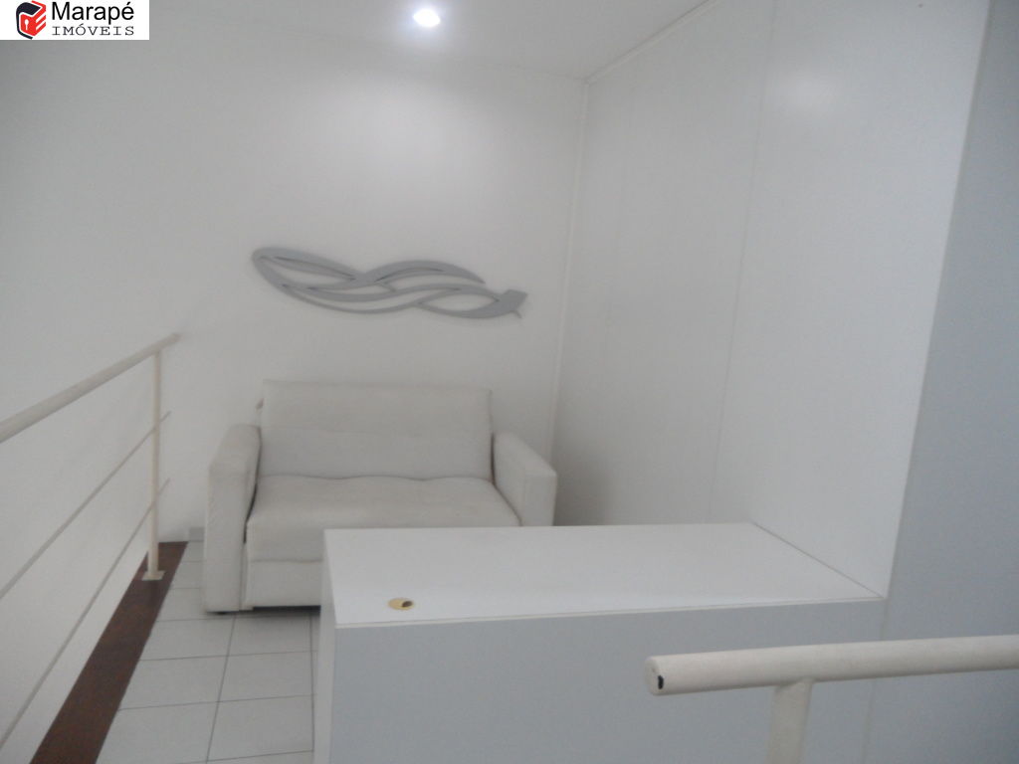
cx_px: 510
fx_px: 706
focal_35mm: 24
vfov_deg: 56.8
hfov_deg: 71.6
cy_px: 382
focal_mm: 4.1
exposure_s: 1/30
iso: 160
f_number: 2.9
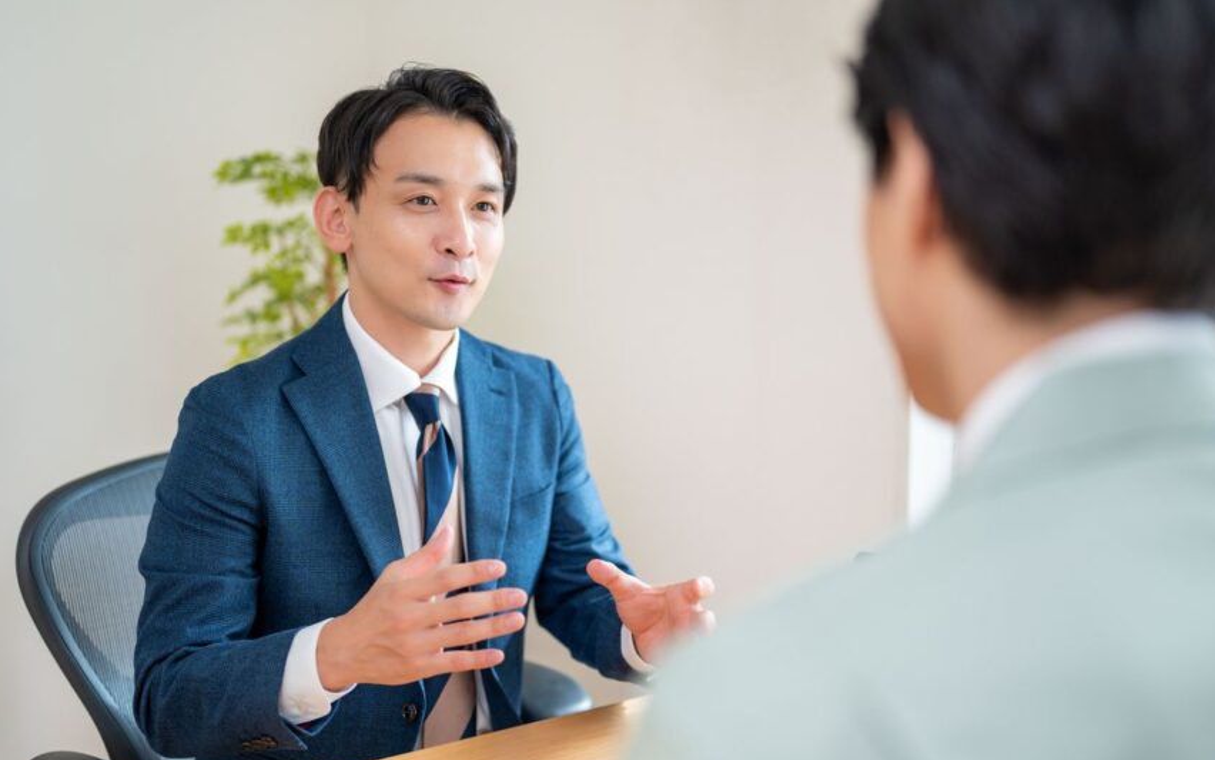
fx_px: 1722
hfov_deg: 38.9
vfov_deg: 24.9
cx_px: 612
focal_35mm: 52
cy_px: 389
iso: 160
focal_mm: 50
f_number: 1.8
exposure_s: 1/200
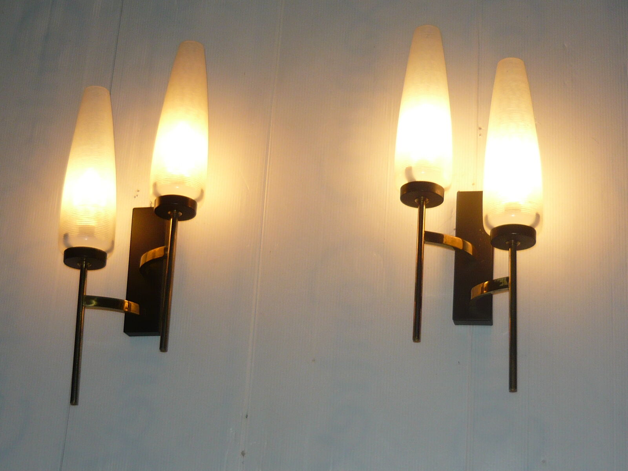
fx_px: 1107
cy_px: 236
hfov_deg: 31.7
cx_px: 314
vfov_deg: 24.0
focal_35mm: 61
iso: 100
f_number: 2.9
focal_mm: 6.3
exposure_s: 1/200
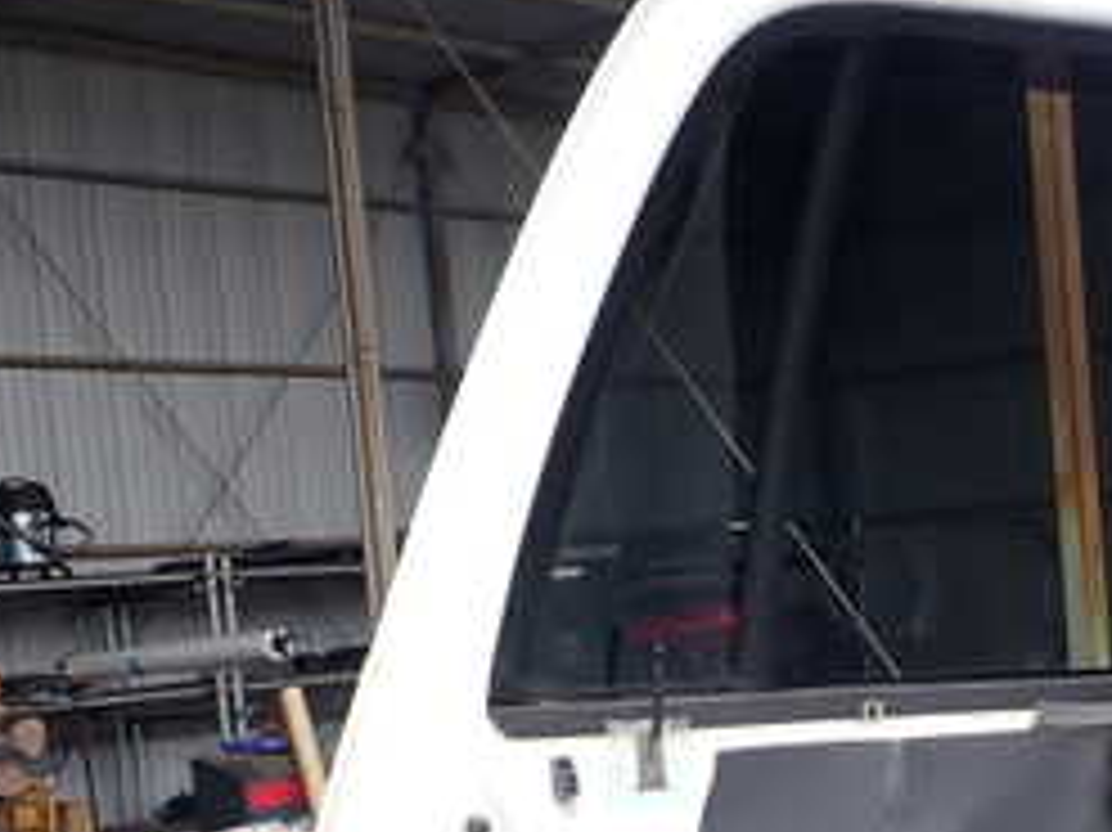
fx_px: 2344
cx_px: 918
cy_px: 765
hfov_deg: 26.1
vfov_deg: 19.7
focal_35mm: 73
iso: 100
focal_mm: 5.4
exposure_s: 1/400
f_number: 3.2
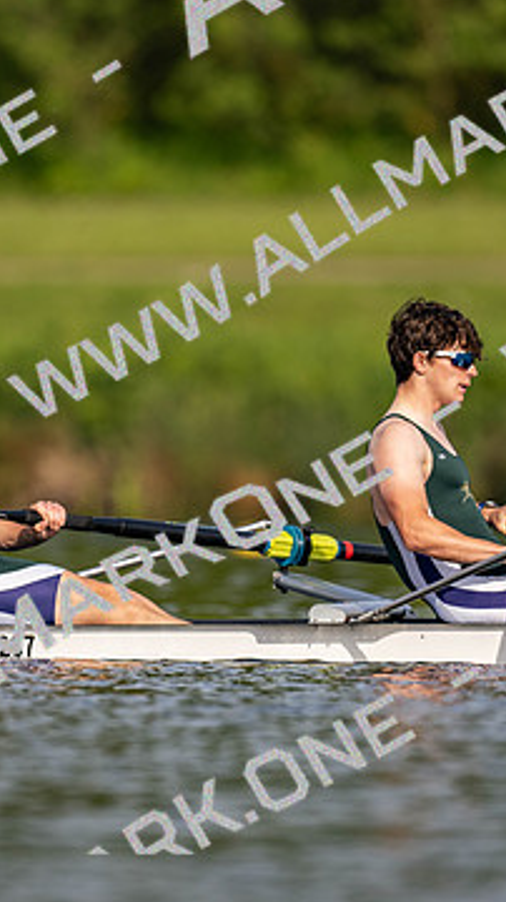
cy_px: 425
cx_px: 318
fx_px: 24232
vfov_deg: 2.1
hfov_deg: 1.2
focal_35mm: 1014
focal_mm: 600
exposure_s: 1/2500
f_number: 4
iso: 280
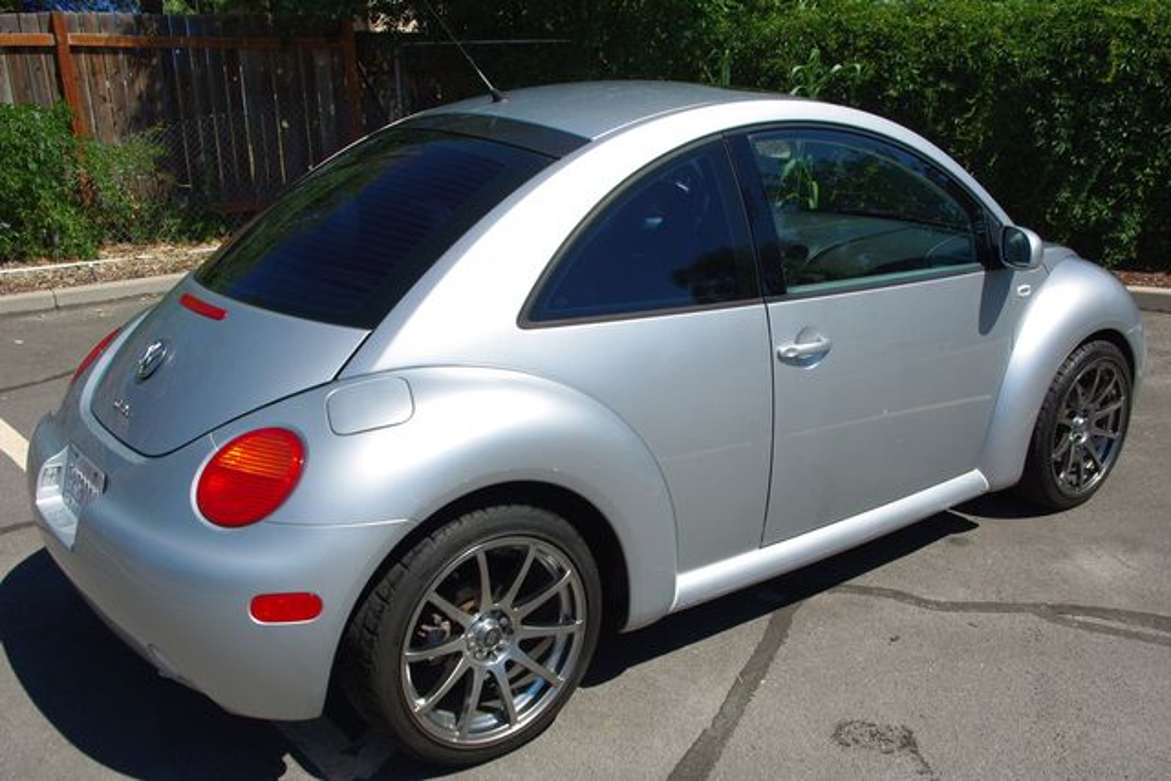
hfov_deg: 55.8
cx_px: 586
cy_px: 390
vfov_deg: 38.9
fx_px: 1106
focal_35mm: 34
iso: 100
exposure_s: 1/250
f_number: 8
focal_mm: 23.13
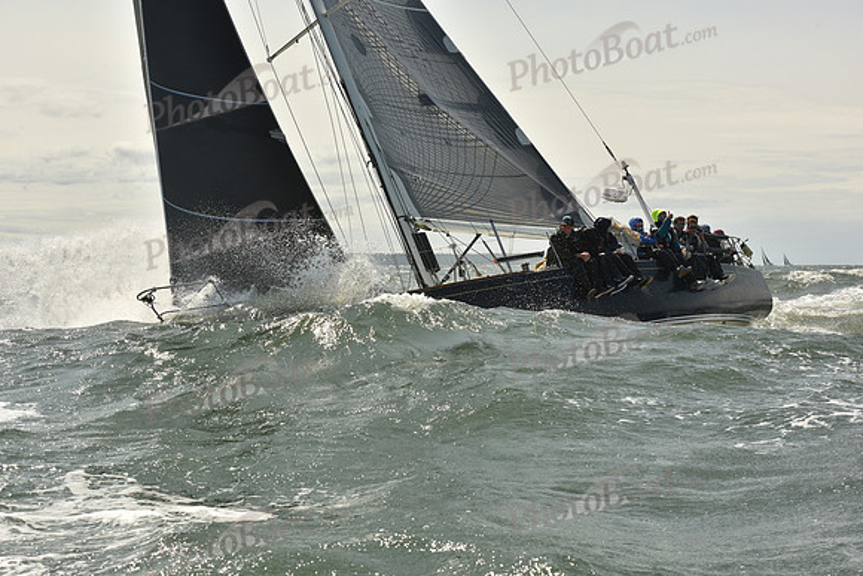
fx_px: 1678
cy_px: 288
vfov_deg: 19.5
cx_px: 432
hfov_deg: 28.8
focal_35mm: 70
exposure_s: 1/800
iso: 250
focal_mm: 70
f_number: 10
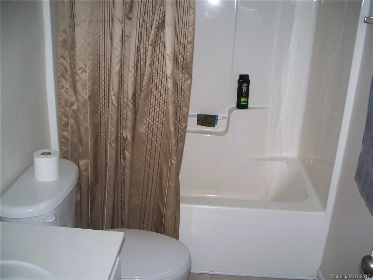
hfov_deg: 50.1
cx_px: 186
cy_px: 140
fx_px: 399
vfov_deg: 38.7
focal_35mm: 37
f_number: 2.8
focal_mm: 7.8
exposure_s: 1/60
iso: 200
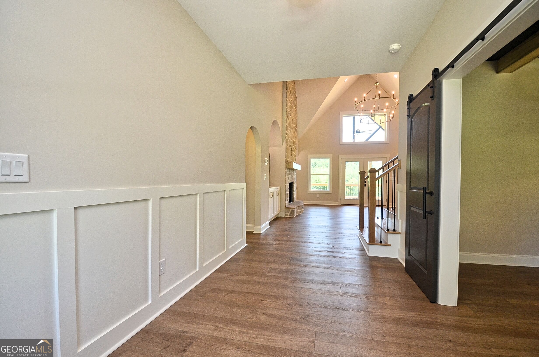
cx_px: 270
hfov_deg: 100.5
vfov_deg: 77.1
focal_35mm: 15
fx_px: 224
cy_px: 178
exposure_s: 1/80
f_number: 5.6
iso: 400
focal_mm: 10
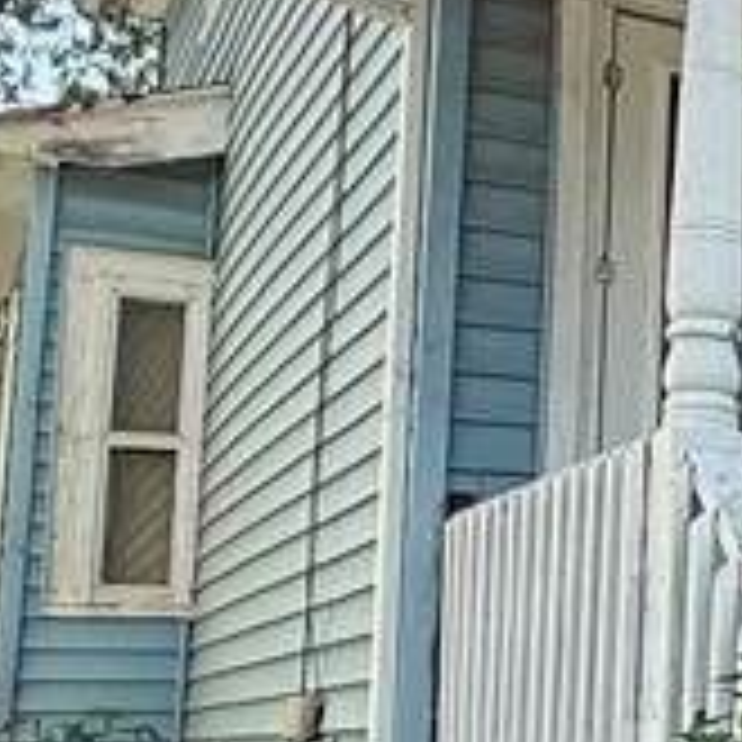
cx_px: 1497
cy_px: 468
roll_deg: +1.7
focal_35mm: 77
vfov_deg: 22.4
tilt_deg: +10.9
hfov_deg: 16.7
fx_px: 1867
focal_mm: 2.22
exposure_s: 1/760
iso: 64
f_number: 2.2
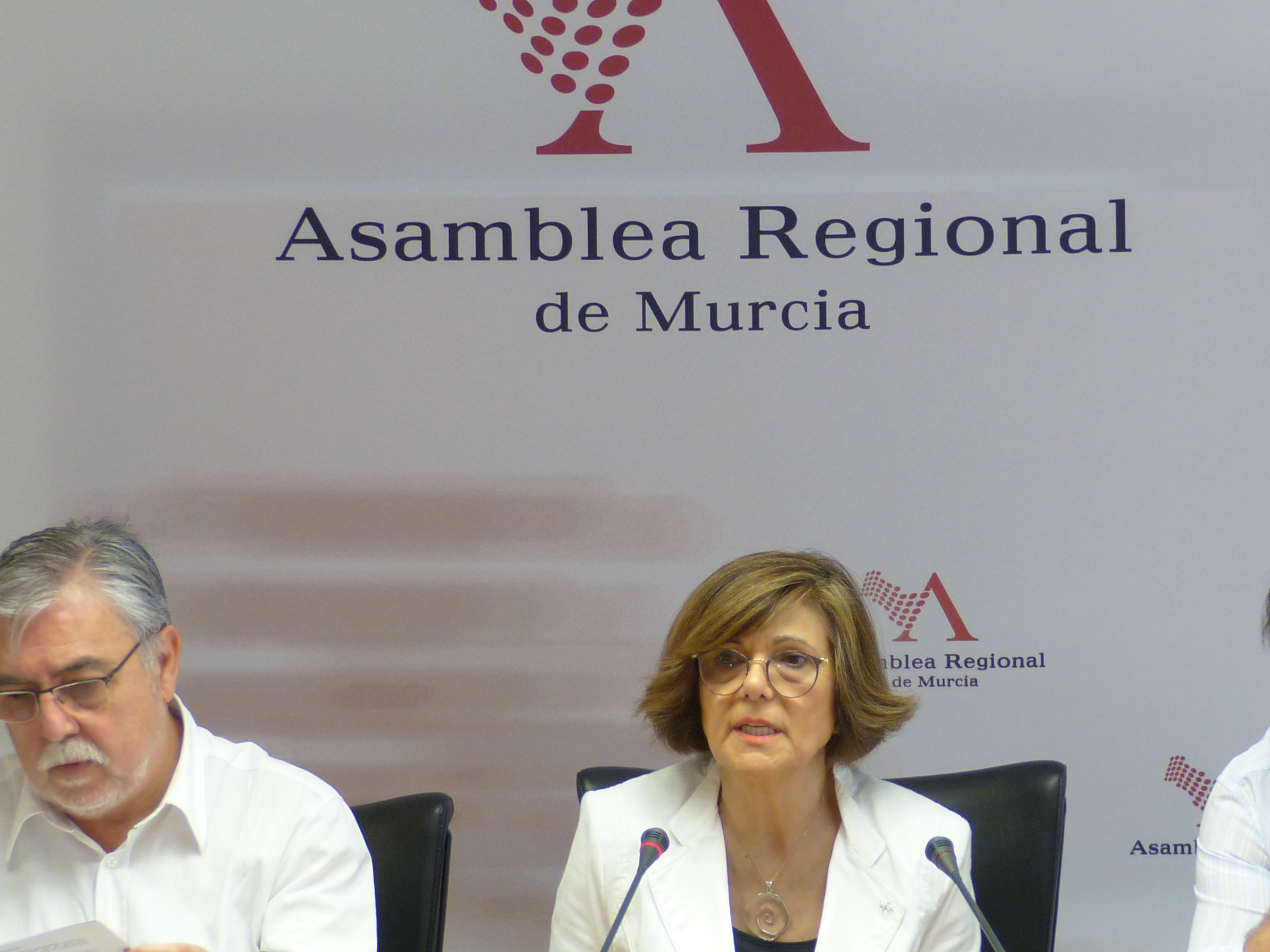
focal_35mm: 166
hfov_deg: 11.9
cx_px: 774
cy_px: 571
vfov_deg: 8.9
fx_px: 6090
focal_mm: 17.8
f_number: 2.8
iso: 160
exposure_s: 1/60
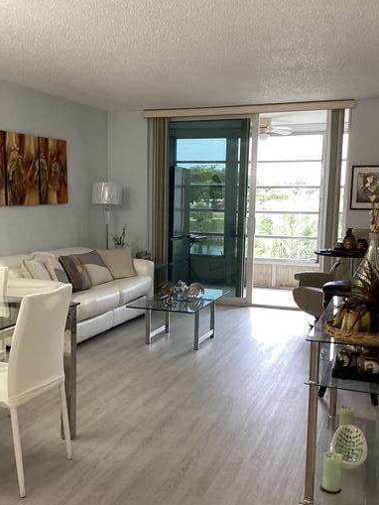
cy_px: 272
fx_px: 569
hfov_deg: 36.8
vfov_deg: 47.8
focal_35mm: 39
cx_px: 161
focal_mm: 3.3
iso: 160
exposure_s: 1/60
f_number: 2.4
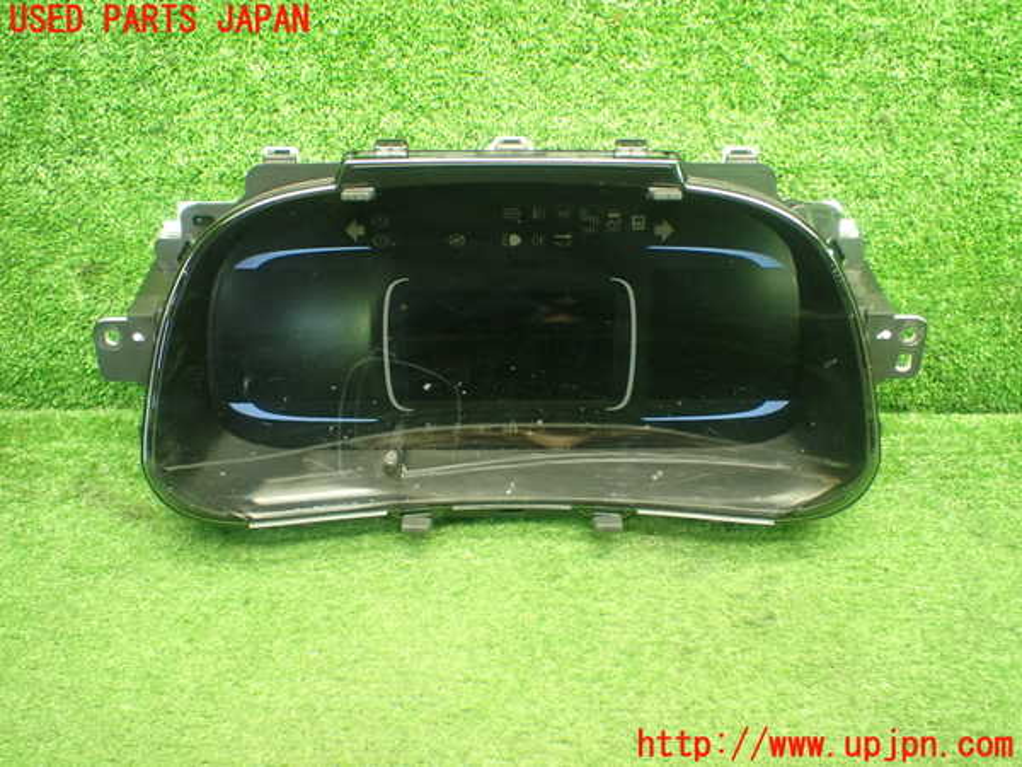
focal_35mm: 30
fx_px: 886
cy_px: 384
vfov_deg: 46.8
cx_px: 511
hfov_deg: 60.0
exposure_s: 1/40
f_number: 2.3
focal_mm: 5.4
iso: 800
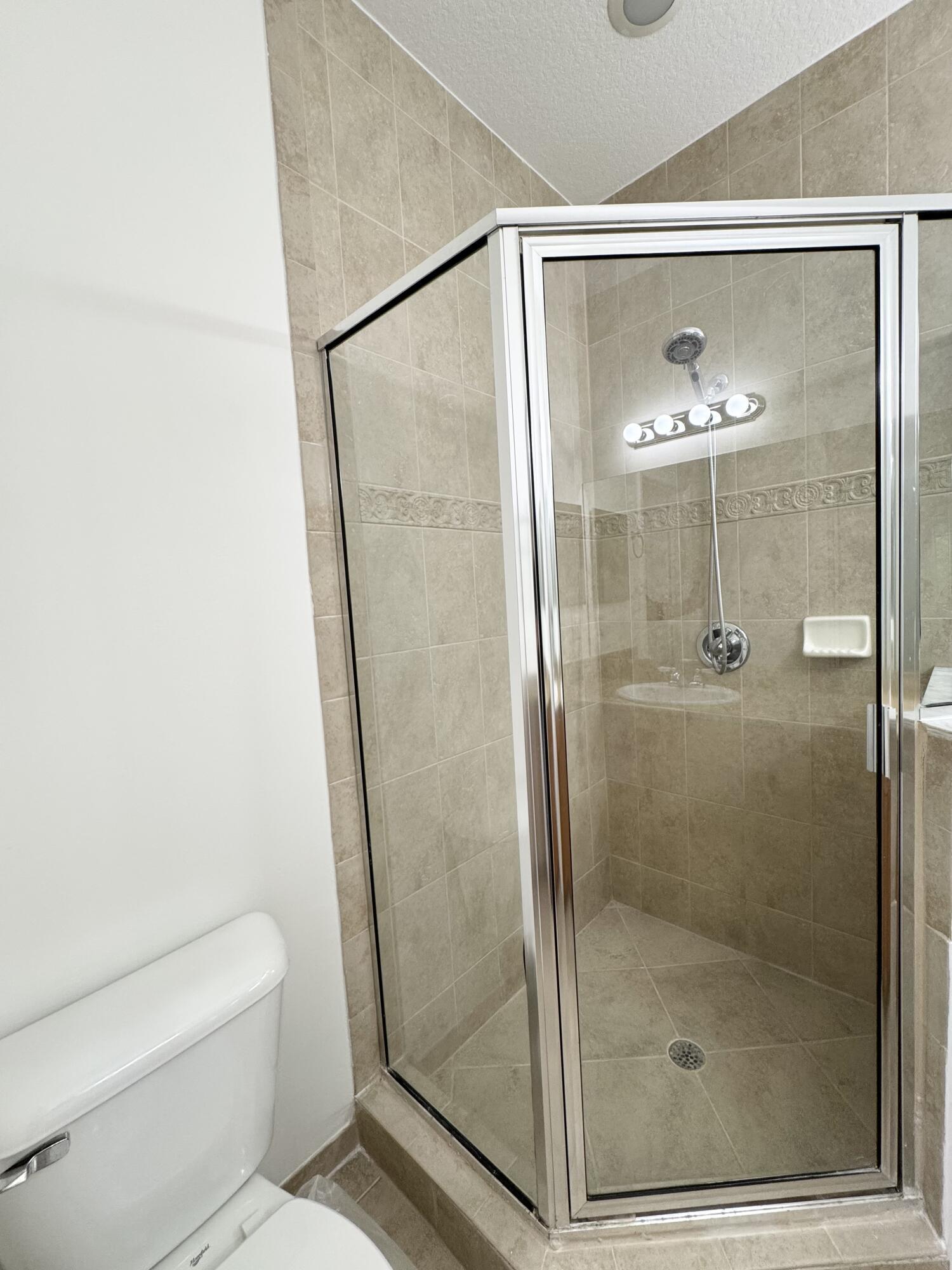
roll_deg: +3.6
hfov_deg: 85.7
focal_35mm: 14
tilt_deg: -4.3
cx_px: 476
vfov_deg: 102.1
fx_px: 513
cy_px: 635
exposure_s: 1/120
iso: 200
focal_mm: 2.22
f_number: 2.2
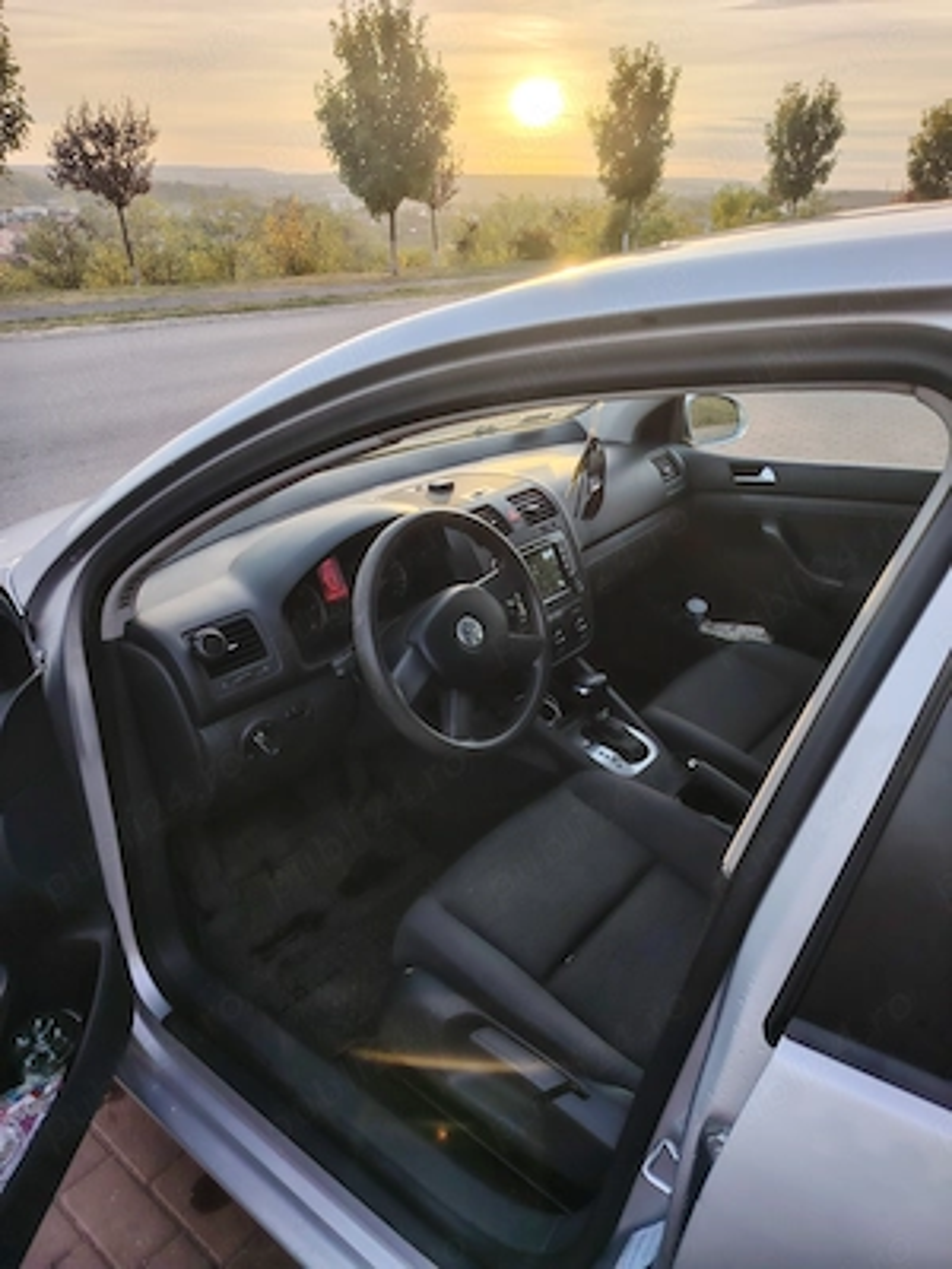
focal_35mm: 24
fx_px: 880
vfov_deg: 71.6
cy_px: 634
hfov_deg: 56.8
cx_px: 476
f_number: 1.75
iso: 100
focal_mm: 5.25
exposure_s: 1/142
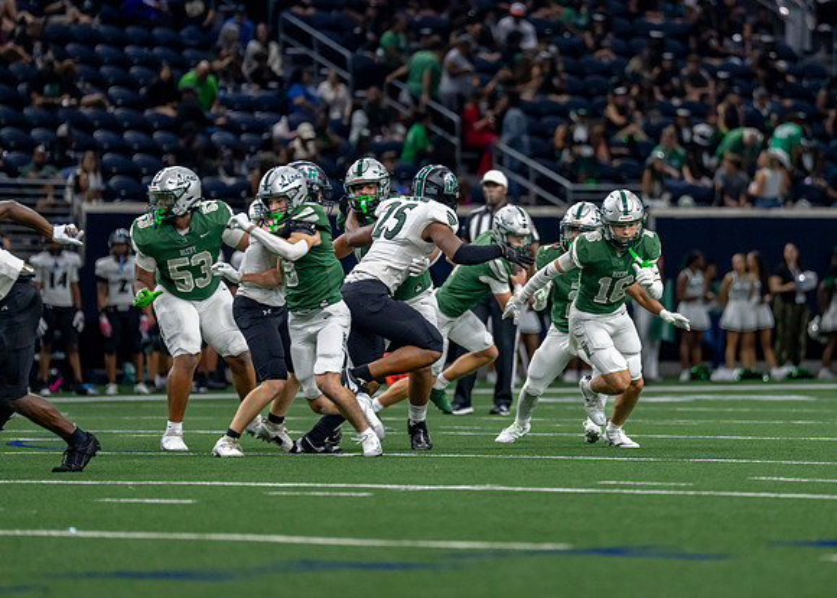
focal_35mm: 281
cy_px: 260
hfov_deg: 7.2
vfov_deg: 5.1
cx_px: 508
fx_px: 6670
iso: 1250
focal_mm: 200
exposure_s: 1/1000
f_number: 2.8
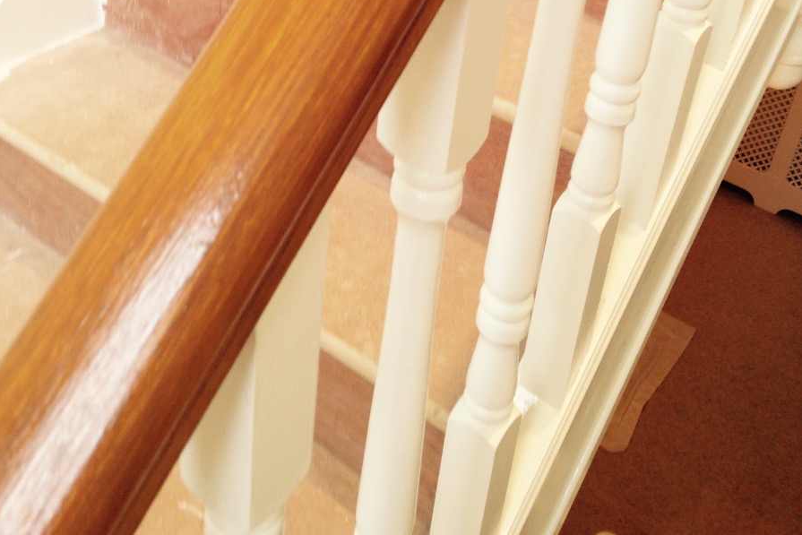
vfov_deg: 27.7
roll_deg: -5.5
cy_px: 12
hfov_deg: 42.7
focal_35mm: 46
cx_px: 401
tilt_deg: -29.4
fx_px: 1025
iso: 50
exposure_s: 1/20
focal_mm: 4.12
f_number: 2.4
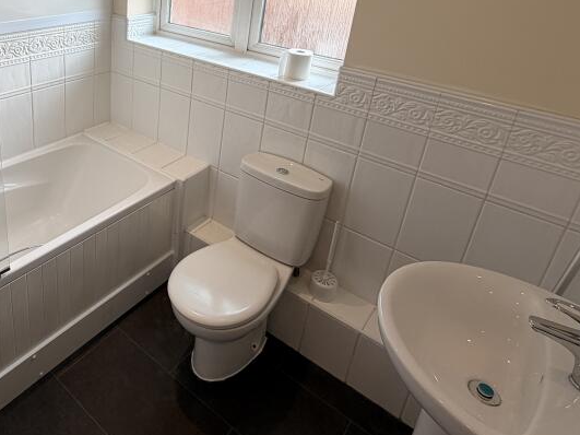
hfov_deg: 62.0
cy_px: 102
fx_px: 452
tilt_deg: -20.2
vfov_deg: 49.0
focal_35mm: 27
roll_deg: -2.9
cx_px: 153
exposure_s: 1/100
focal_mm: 2.22
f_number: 2.2
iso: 64
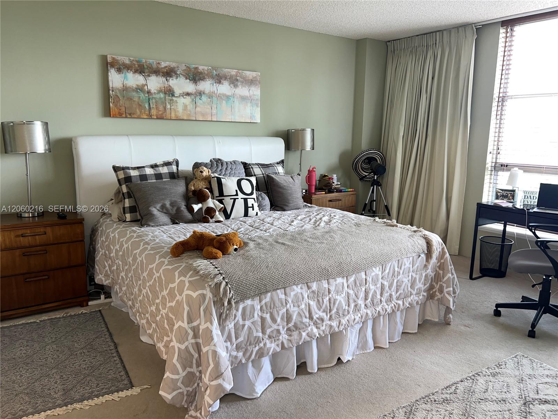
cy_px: 210
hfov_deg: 67.3
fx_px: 419
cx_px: 279
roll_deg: -0.6
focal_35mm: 26
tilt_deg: -10.2
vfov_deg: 53.1
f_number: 1.5
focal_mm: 5.7
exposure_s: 1/25
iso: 40
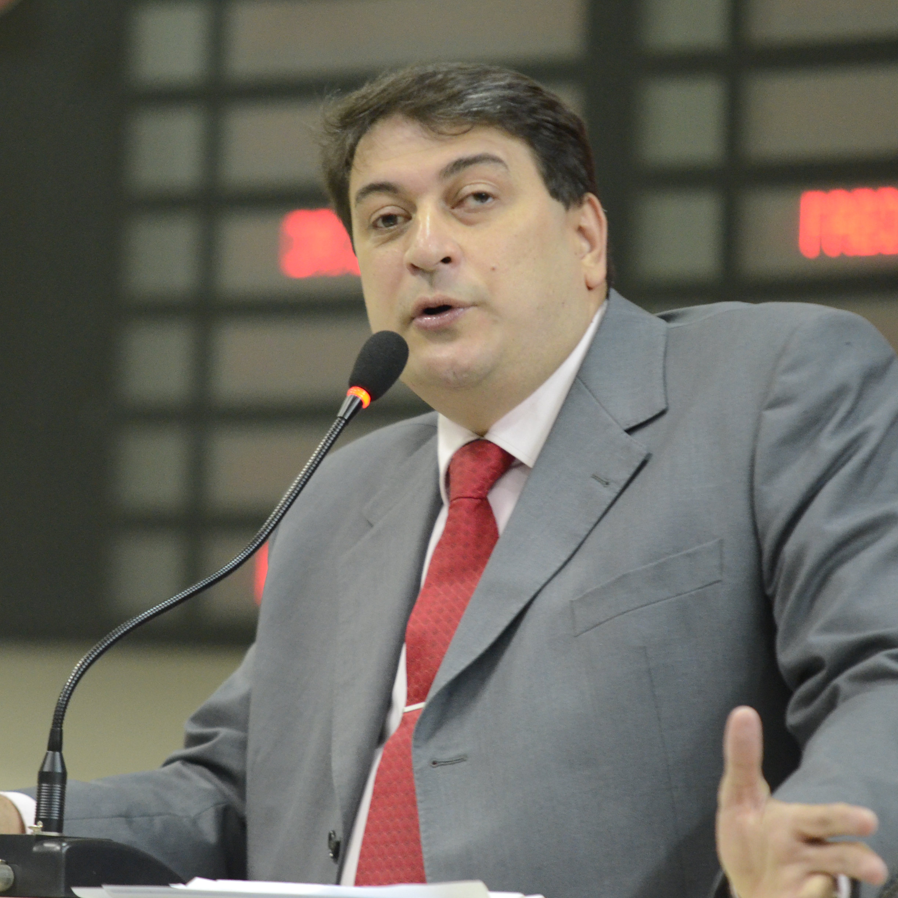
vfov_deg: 4.9
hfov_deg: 4.9
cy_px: 449
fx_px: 10438
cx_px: 473
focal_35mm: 356
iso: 3200
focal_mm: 185
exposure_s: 1/125
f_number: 2.8
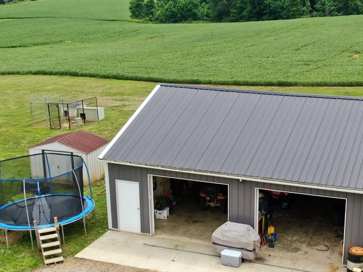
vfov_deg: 24.7
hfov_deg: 32.6
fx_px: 619
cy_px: 170
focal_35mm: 59
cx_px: 224
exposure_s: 1/320
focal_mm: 7.71
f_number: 3.6
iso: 100
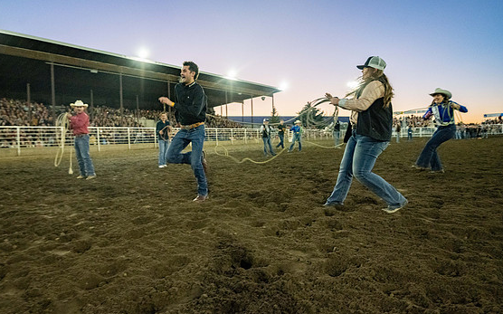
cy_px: 146
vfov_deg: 49.2
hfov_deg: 72.5
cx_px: 243
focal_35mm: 25
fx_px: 343
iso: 3200
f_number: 4
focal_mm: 23.5
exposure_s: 1/320
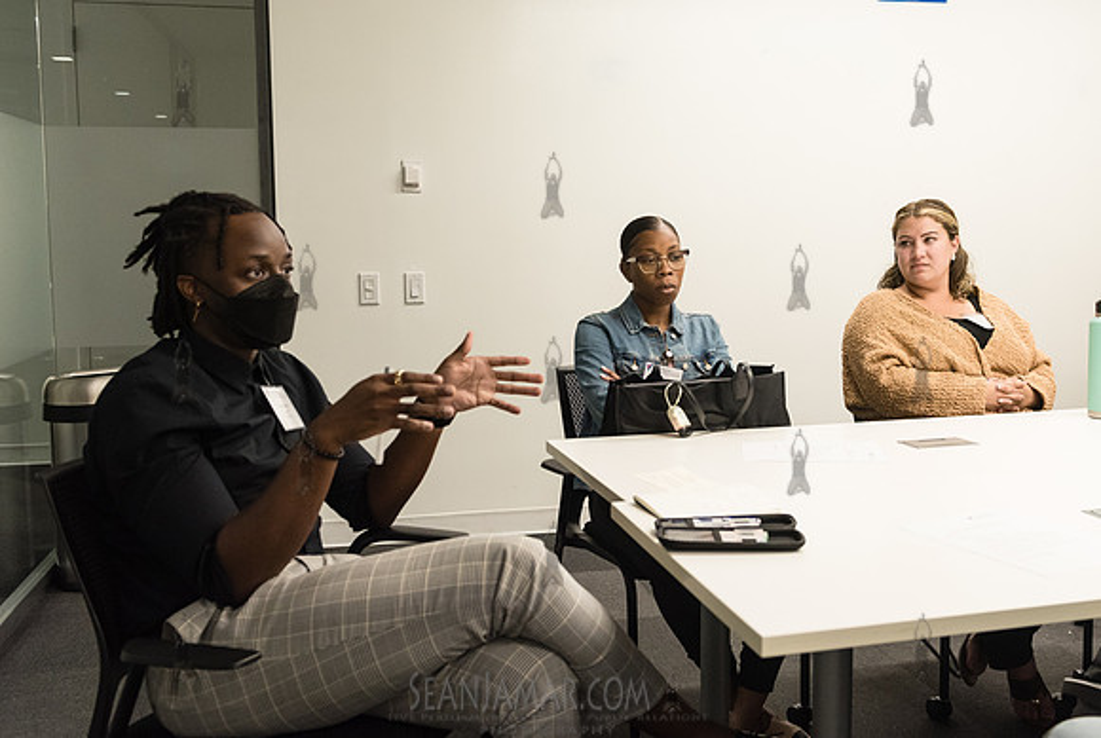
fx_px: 1107
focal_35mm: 36
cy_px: 329
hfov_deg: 52.7
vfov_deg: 36.9
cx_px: 626
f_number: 4
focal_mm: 31
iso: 2500
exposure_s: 1/320
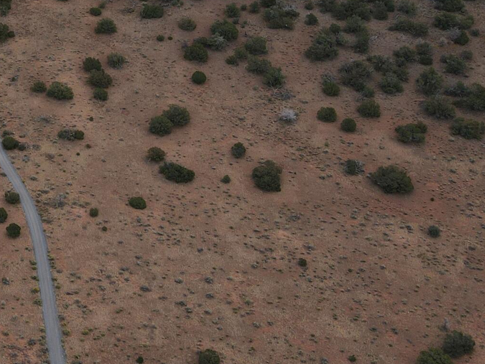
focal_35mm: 71
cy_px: -66
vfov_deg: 19.6
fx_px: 995
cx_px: -76
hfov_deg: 25.0
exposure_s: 1/320
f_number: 2.8
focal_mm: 4.5
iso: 110
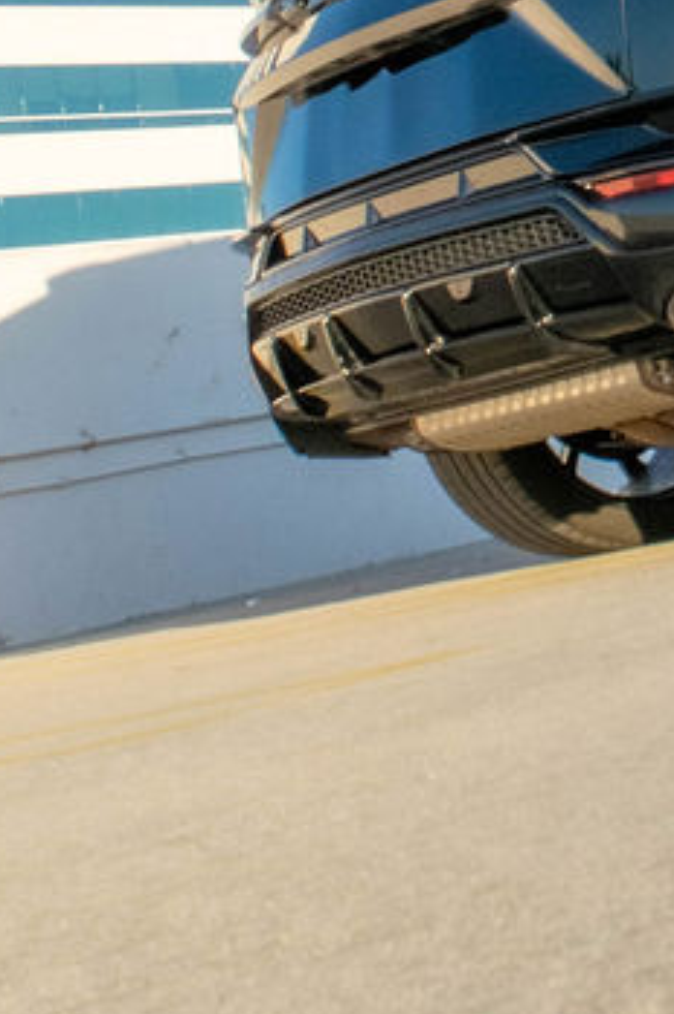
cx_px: 1098
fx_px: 3348
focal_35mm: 119
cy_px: -291
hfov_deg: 10.9
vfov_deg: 16.3
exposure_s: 1/400
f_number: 11
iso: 400
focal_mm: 18
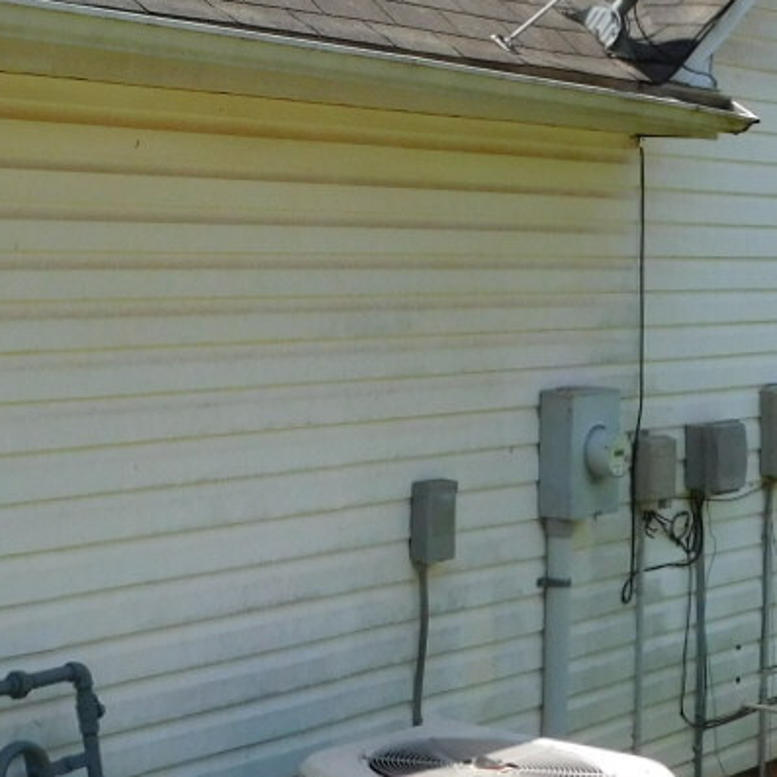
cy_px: 117
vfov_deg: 20.8
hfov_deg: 21.0
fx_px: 2082
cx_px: 229
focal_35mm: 82
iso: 125
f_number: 3
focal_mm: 4
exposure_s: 1/1250
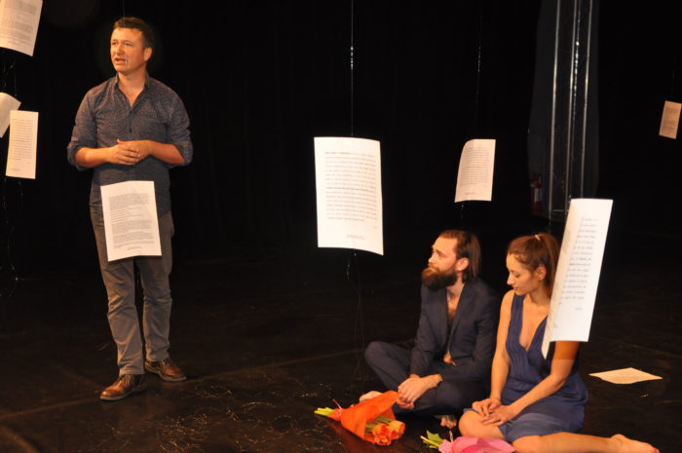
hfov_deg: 37.9
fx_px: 993
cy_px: 226
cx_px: 341
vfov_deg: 25.7
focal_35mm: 52
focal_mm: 35
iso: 800
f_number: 4.5
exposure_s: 1/60
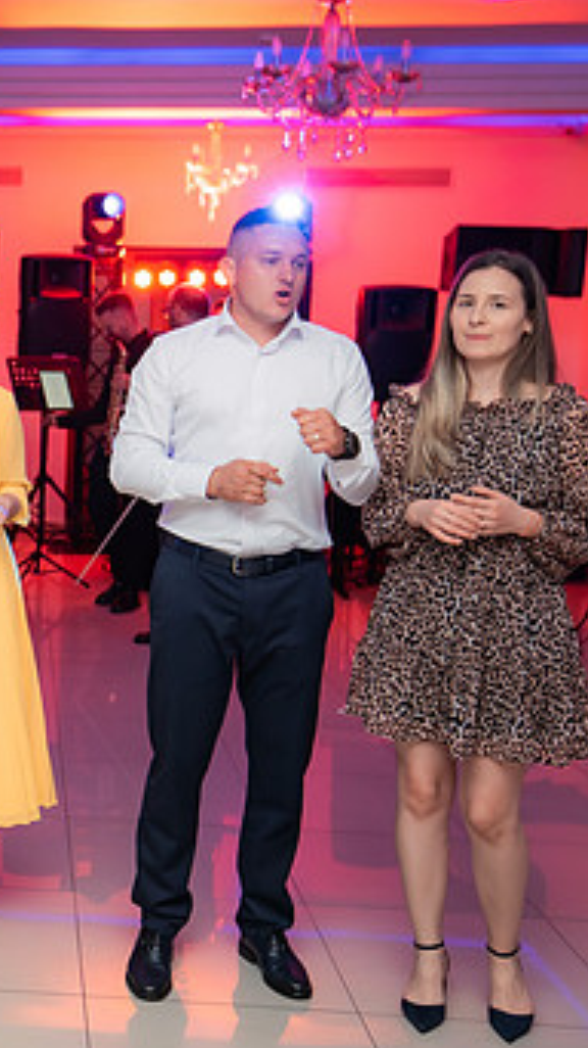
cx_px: -124
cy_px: 501
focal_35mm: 52
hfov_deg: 21.3
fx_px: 1443
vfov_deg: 39.9
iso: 1600
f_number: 2.8
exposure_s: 1/200
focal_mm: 26
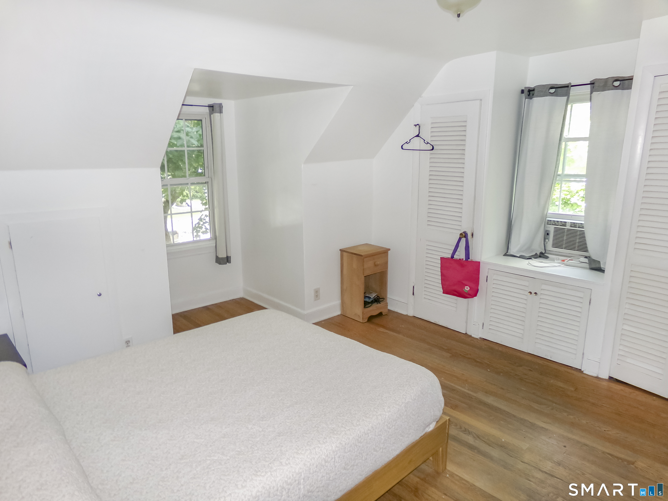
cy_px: 250
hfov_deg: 71.6
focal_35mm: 24
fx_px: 463
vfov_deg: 56.8
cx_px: 334
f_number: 3.7
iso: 200
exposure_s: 1/35
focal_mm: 4.3
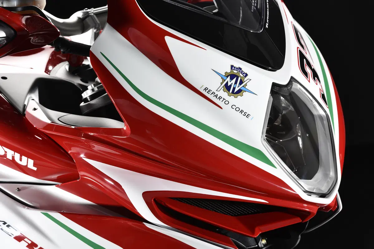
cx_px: 187
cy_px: 124
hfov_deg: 12.1
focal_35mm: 170
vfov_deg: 8.1
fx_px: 1767
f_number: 14
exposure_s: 1/125
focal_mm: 170
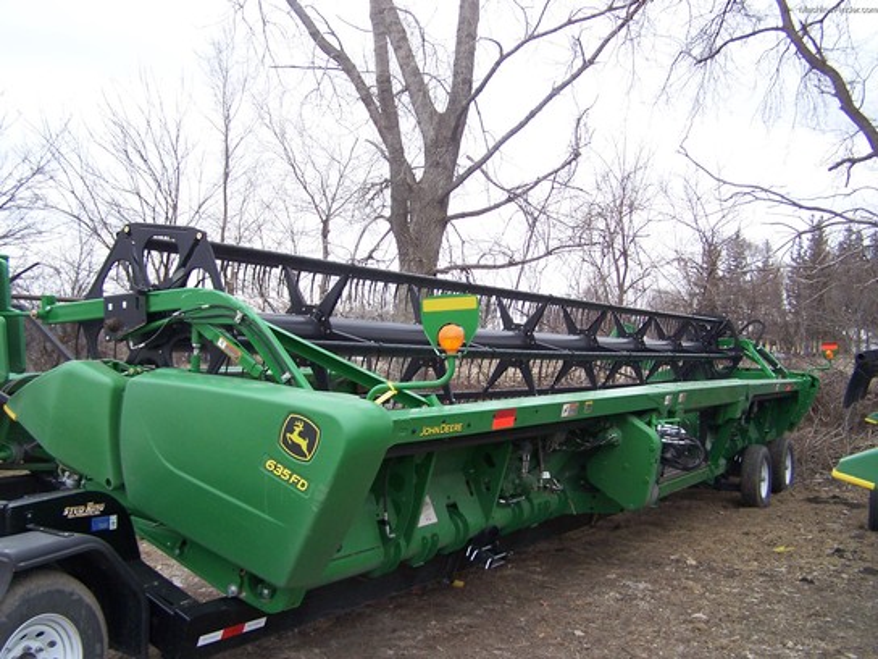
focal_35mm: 38
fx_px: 964
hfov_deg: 49.0
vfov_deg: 37.7
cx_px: 439
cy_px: 330
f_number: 2.8
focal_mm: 6.3
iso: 100
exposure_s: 1/250
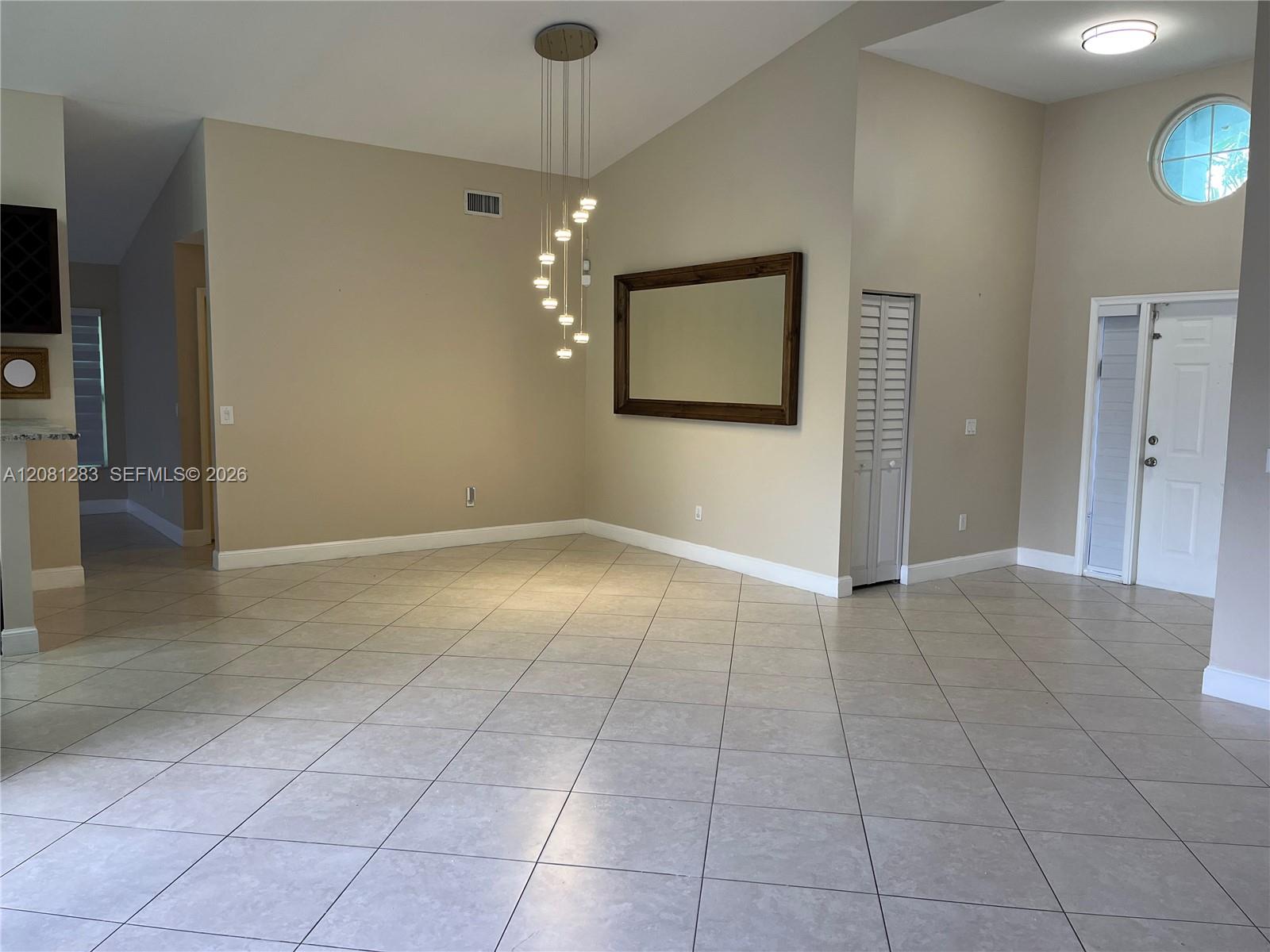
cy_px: 476
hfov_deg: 67.3
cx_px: 635
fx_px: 954
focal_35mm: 26
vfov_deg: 53.1
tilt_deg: -6.3
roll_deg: -0.8
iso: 125
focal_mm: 5.1
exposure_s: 1/120
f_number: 1.6
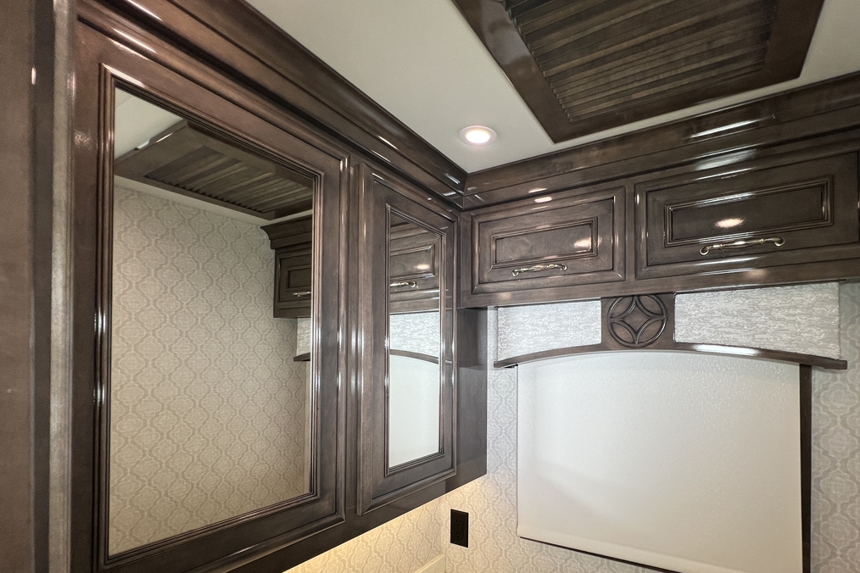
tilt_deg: -0.6
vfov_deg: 72.4
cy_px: 361
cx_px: 490
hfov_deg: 96.1
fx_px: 382
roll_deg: -1.4
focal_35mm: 16
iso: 64
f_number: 1.8
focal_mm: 1.57
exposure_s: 1/120
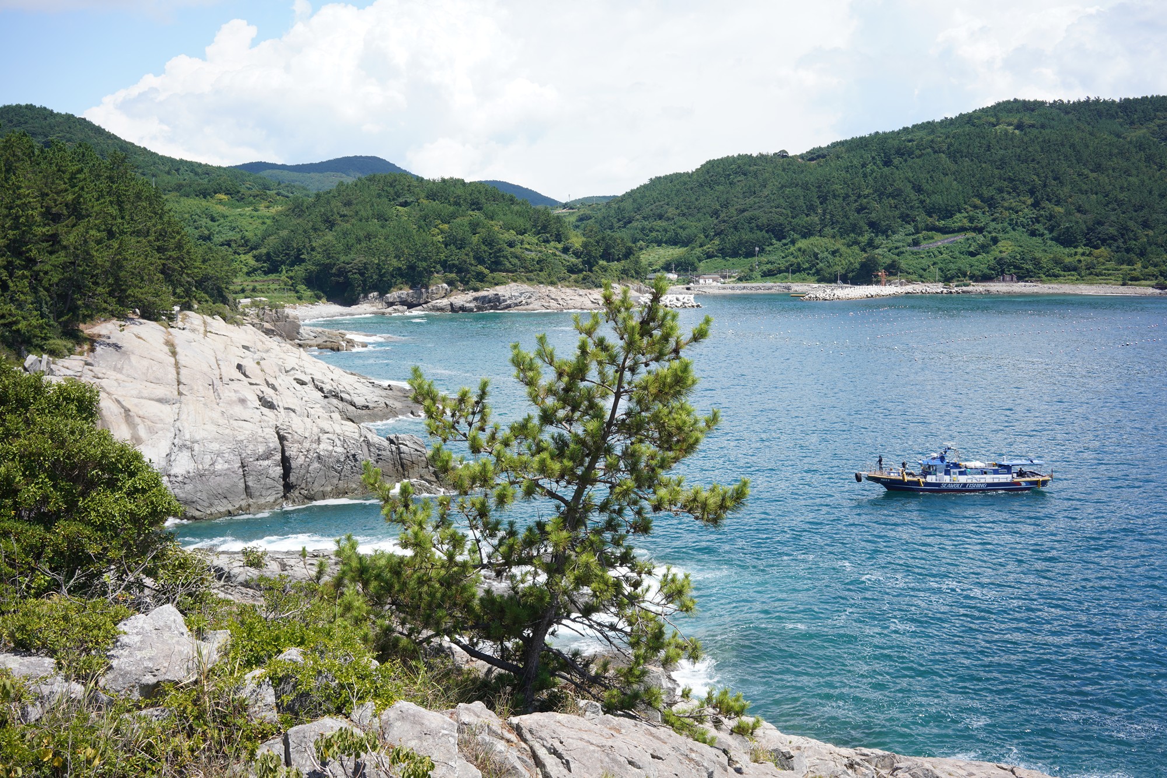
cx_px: 584
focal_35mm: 35
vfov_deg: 37.9
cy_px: 389
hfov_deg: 54.4
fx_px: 1135
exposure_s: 1/100
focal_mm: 35
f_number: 10
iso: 100
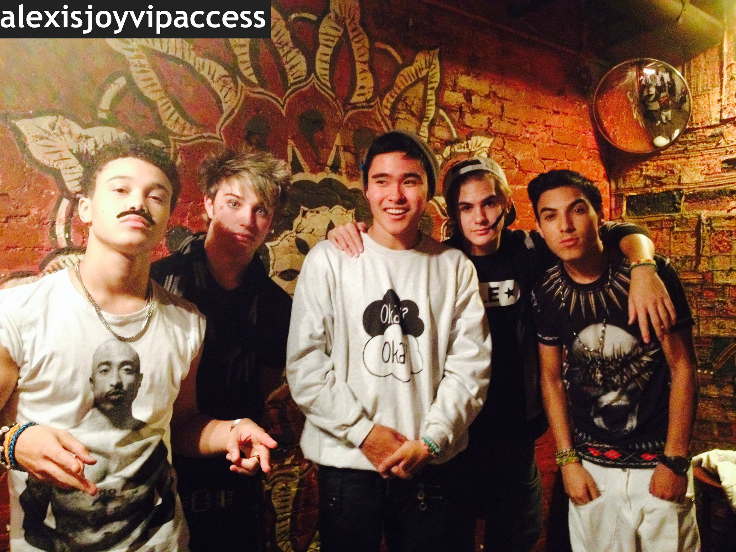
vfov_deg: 40.7
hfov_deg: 52.6
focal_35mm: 35
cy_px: 276
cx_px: 368
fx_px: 744
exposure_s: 1/15
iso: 800
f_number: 2.4
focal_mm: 4.28
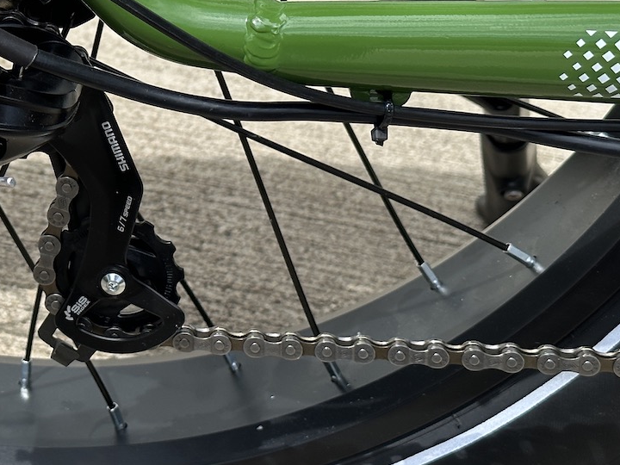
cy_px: -6
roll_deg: -2.4
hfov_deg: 19.2
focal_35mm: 100
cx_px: 37
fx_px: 1791
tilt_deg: -31.7
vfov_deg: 14.5
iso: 64
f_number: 1.78
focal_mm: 6.86
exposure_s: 1/2469
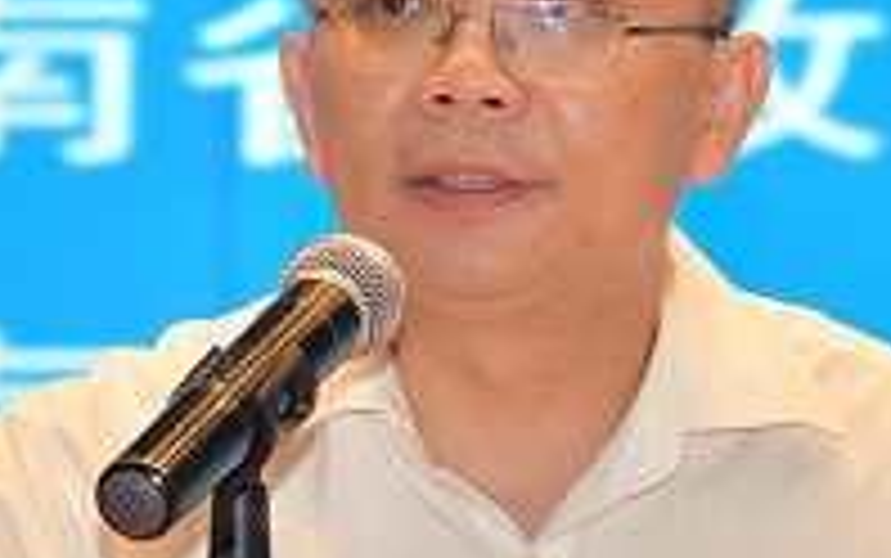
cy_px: 216
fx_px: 12484
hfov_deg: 4.1
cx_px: 558
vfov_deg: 2.6
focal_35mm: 514
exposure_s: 1/160
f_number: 4.8
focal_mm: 95
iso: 3600
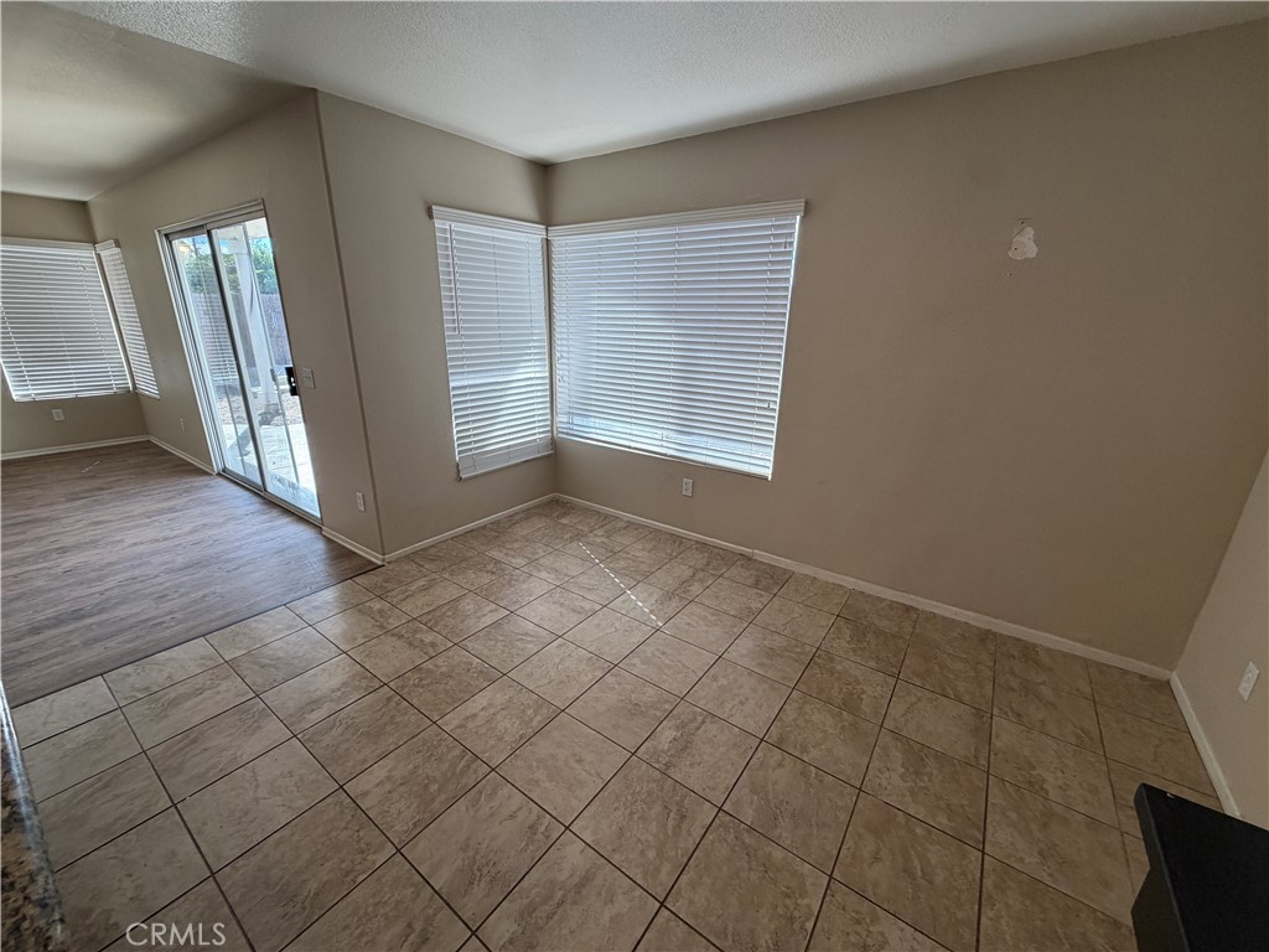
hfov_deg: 102.1
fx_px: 513
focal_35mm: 14
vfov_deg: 85.7
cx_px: 634
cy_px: 476
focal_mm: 2.22
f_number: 2.2
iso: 100
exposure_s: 1/120
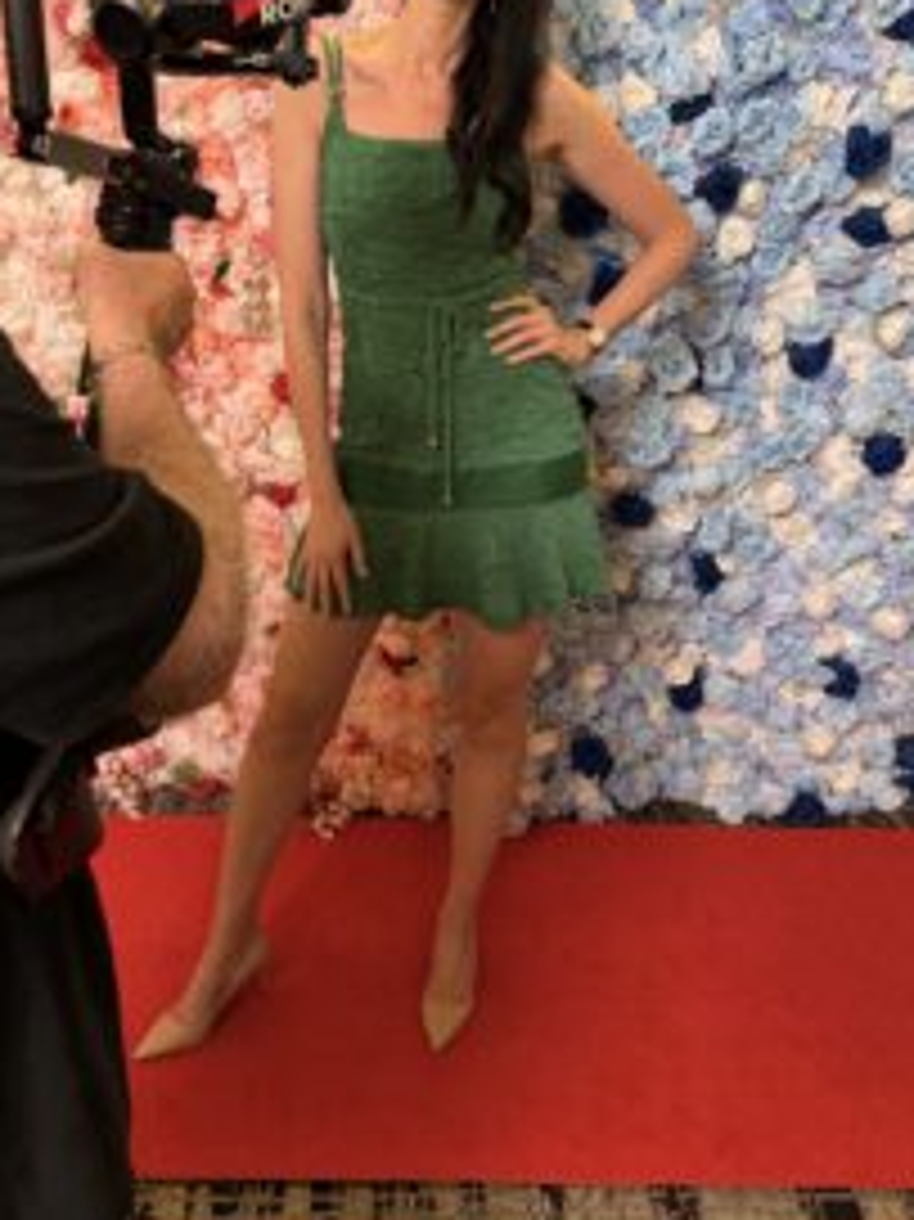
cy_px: 446
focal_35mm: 31
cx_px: 434
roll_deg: -2.2
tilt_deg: -15.2
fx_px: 1092
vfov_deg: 57.5
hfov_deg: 45.4
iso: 250
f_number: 1.78
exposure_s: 1/60
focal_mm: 6.76
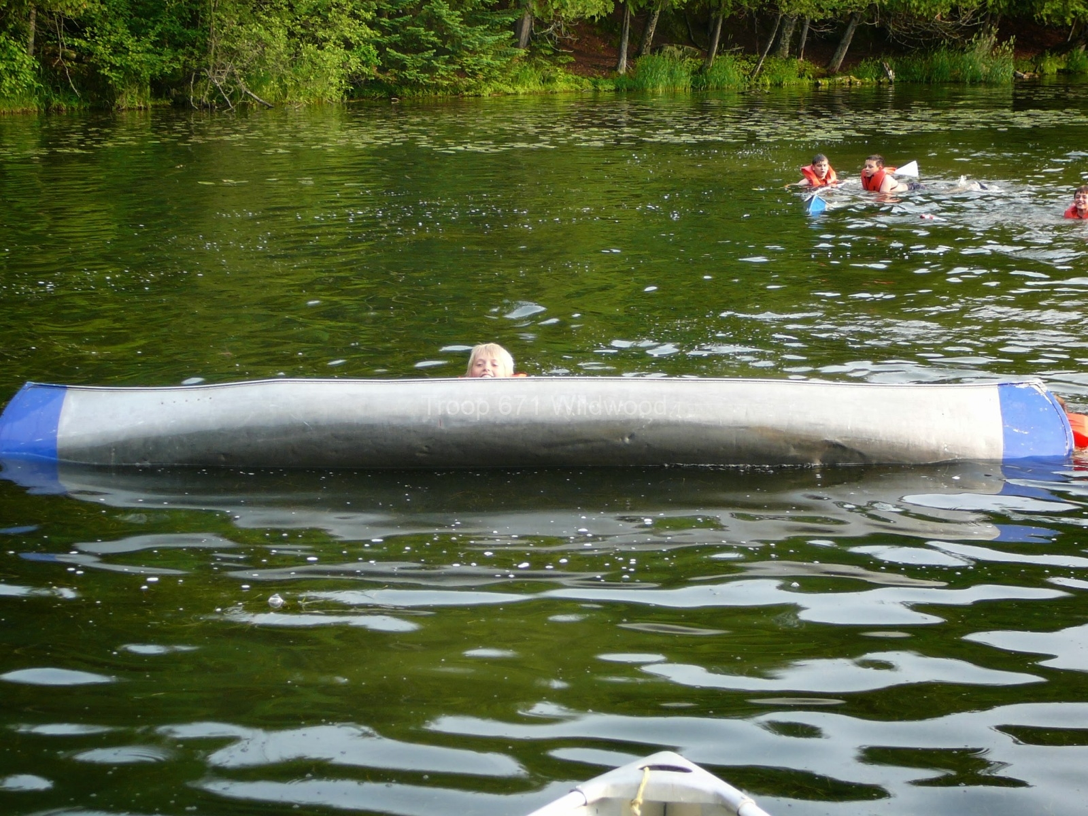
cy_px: 408
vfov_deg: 20.7
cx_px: 544
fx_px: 2232
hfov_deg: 27.4
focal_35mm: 71
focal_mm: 10.5
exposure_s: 1/60
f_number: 3.7
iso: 80
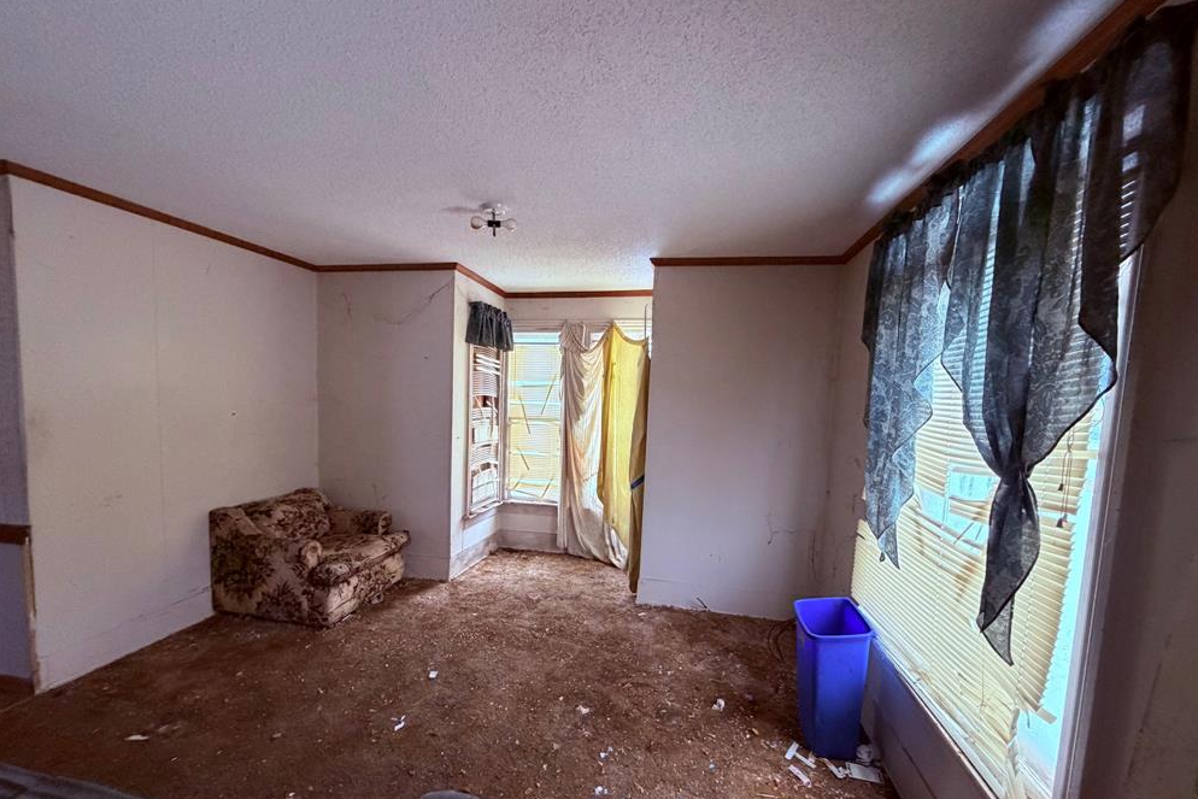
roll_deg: -2.1
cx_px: 594
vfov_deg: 77.1
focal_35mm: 15
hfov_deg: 100.4
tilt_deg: -4.9
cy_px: 439
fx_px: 499
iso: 400
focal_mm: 2.22
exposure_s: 1/60
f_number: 2.2
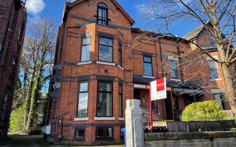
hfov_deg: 66.5
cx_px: 118
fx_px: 180
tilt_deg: +19.1
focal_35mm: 28
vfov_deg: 44.4
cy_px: 61
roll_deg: +0.9
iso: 32
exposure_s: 1/774
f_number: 1.6
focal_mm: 4.2
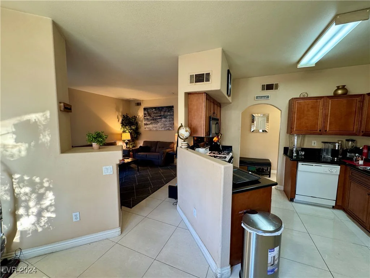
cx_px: 185
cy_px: 139
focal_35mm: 14
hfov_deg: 102.1
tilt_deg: -5.3
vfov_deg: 85.7
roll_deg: -0.4
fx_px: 150
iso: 200
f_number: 2.2
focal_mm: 2.22
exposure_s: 1/60
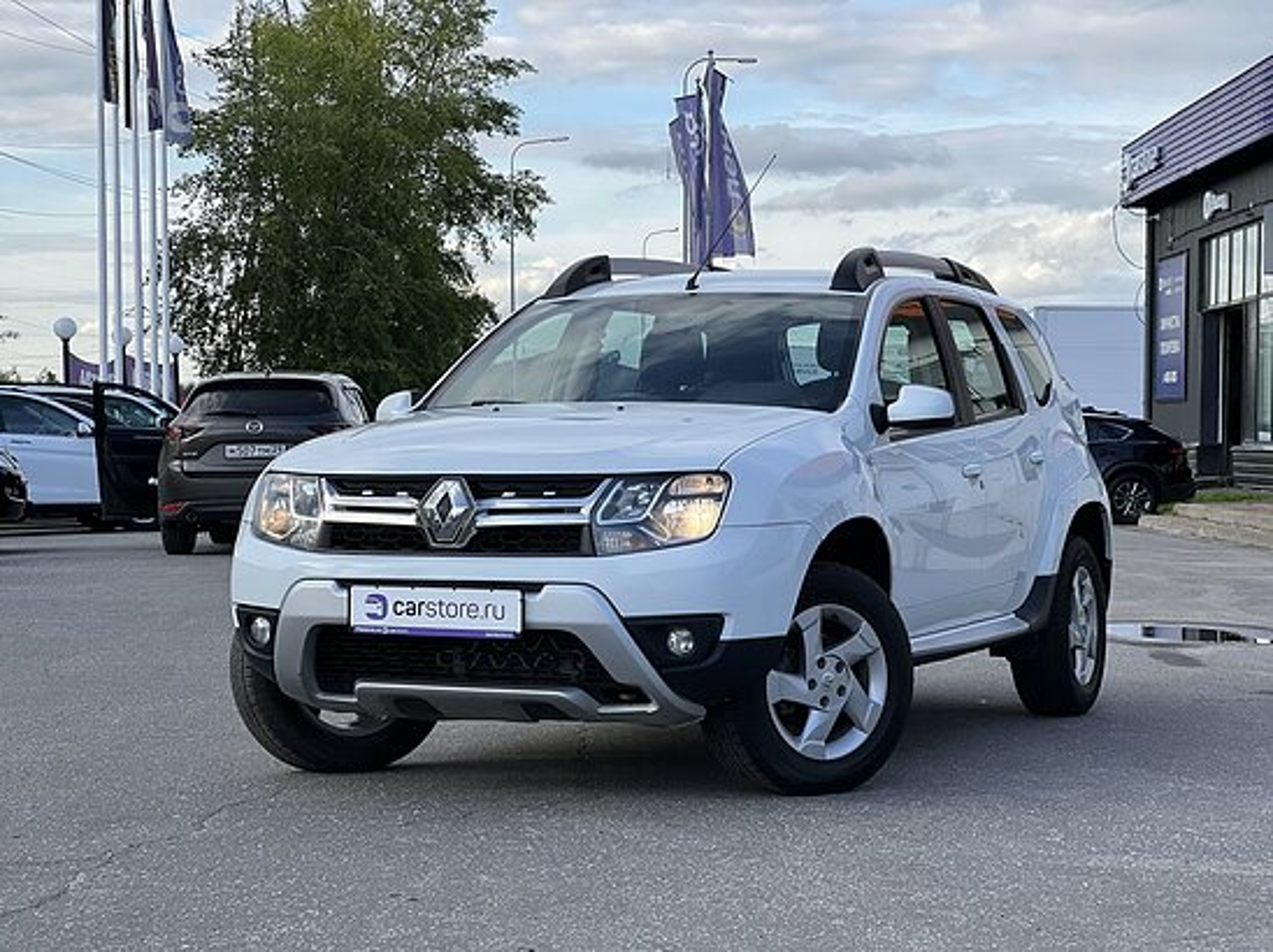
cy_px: 476
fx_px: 2829
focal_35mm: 77
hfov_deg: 25.4
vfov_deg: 19.1
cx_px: 636
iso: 32
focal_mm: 9
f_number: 2.8
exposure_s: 1/314
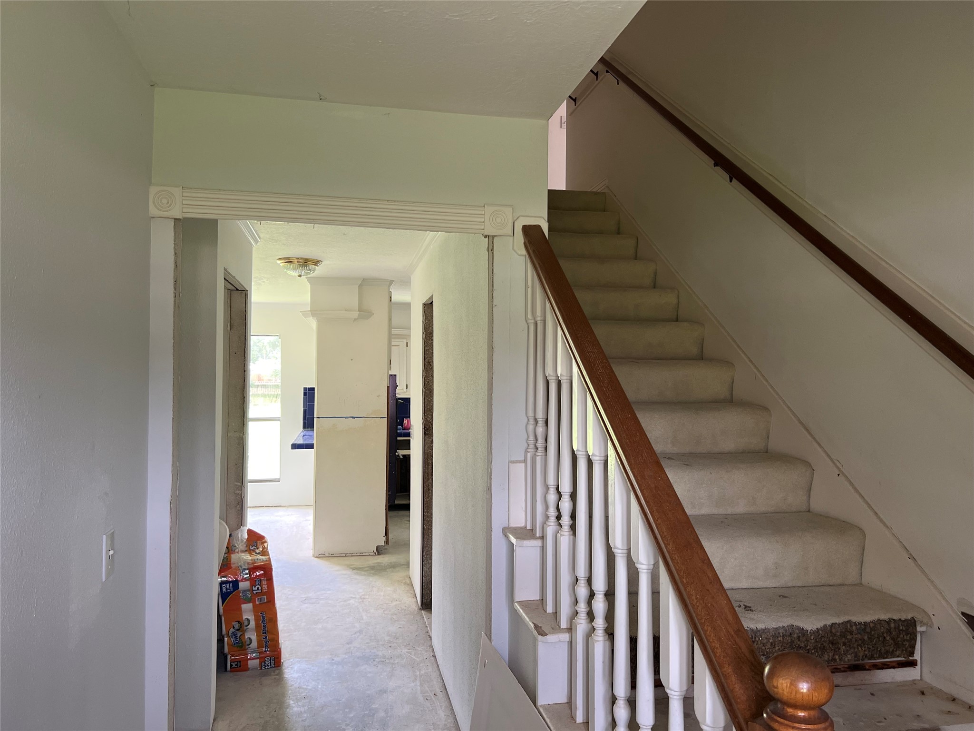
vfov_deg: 53.1
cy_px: 366
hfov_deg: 67.3
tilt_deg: -0.2
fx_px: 732
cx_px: 487
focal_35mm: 26
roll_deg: +0.0
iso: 125
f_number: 1.5
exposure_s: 1/119
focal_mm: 5.7
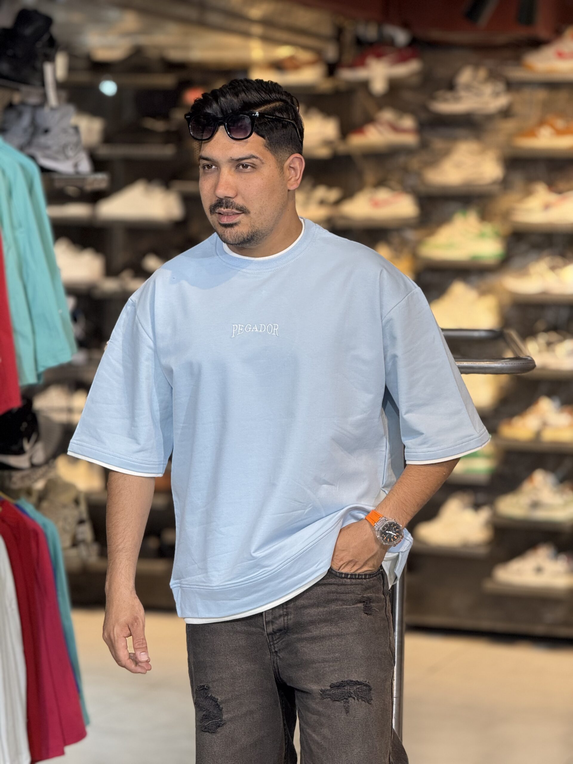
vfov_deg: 16.4
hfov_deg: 12.3
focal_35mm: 120
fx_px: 2648
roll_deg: -2.4
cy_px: 382
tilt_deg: -3.4
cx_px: 286
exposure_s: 1/100
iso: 160
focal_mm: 15.66
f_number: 2.8
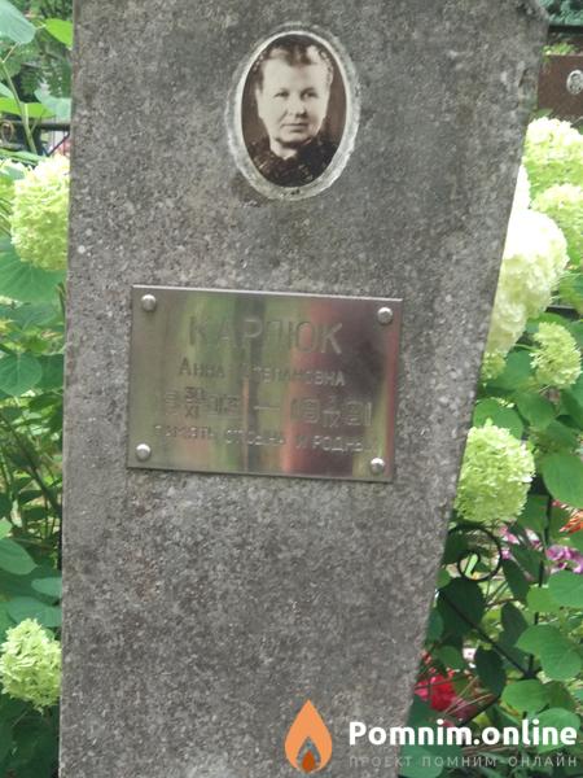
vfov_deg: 36.8
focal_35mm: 52
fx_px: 1168
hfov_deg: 28.0
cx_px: 292
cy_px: 389
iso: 250
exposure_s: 1/60
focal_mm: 5.99
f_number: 2.6
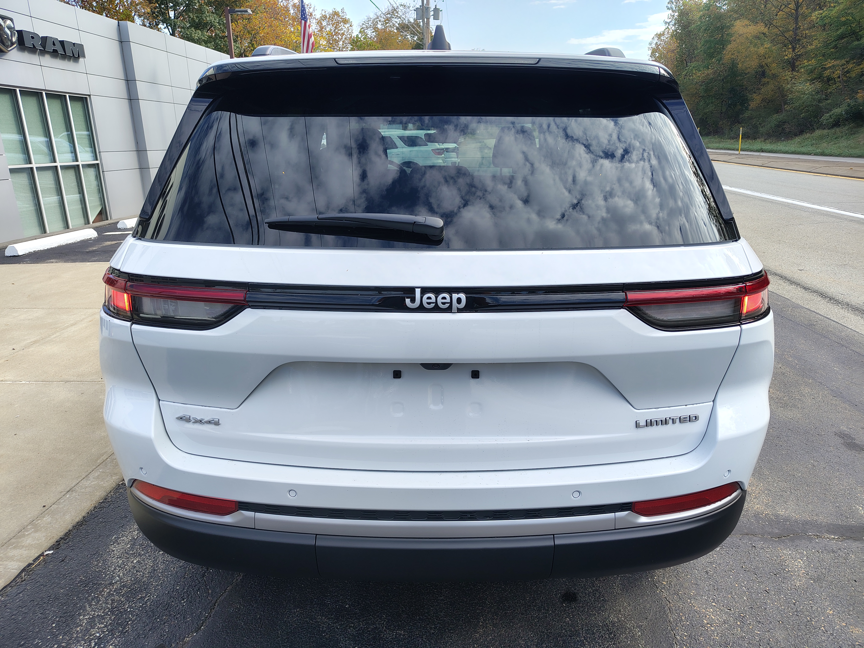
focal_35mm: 24
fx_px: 599
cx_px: 432
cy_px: 324
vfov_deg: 56.8
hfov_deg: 71.6
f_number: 1.8
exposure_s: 1/613
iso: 100
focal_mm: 5.56
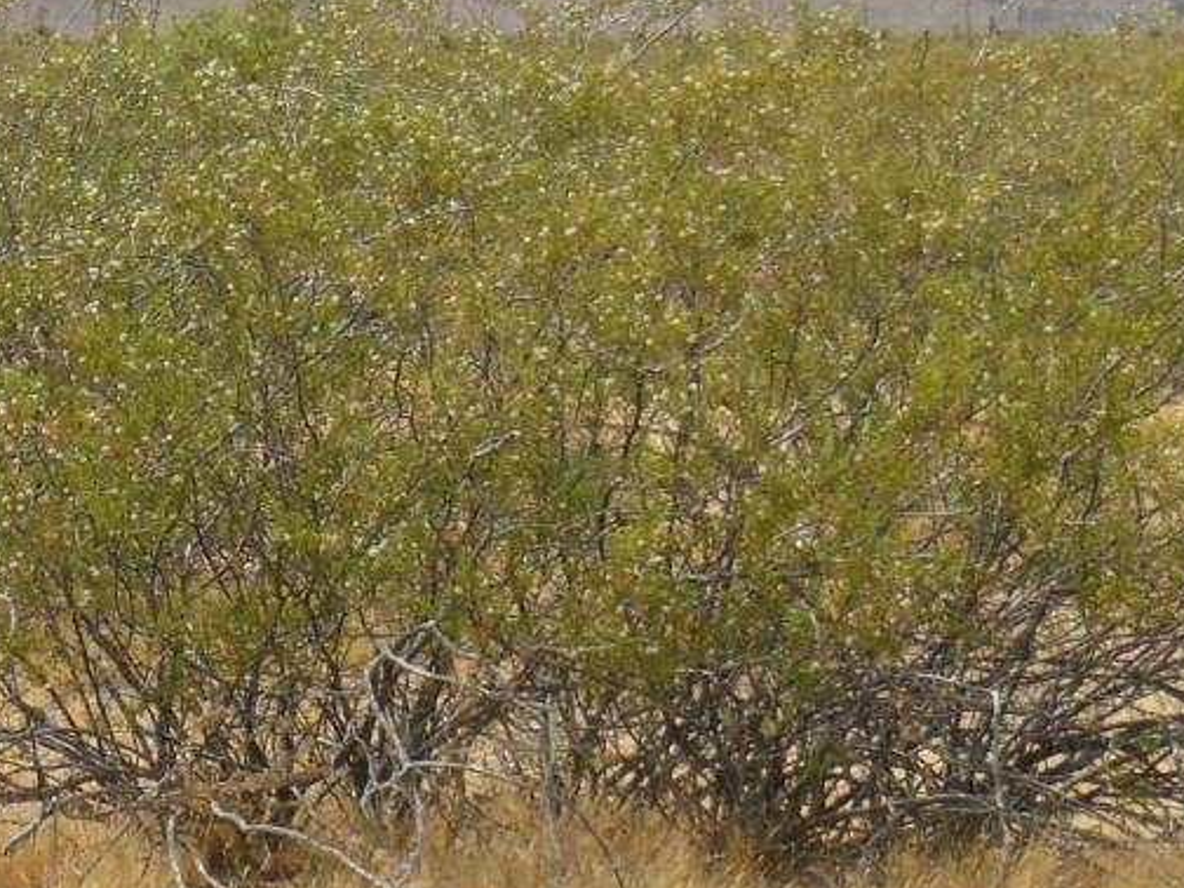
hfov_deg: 7.7
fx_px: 8825
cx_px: 85
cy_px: 160
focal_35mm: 258
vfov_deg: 5.8
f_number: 10
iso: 400
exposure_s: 1/500
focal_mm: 22.6
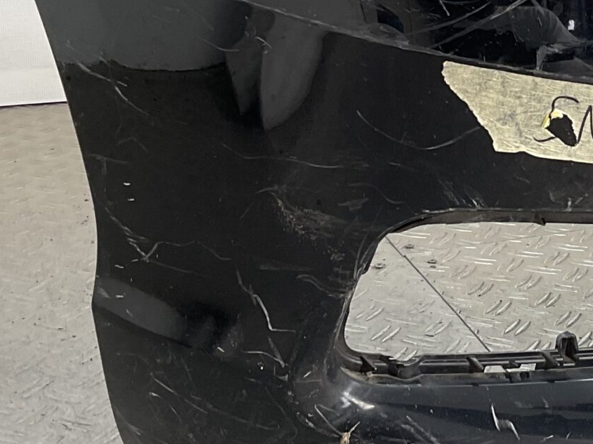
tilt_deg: -16.9
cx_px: 632
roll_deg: -3.7
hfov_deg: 21.3
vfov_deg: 16.7
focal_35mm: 88
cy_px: 101
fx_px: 1508
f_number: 1.8
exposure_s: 1/120
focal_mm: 3
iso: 20
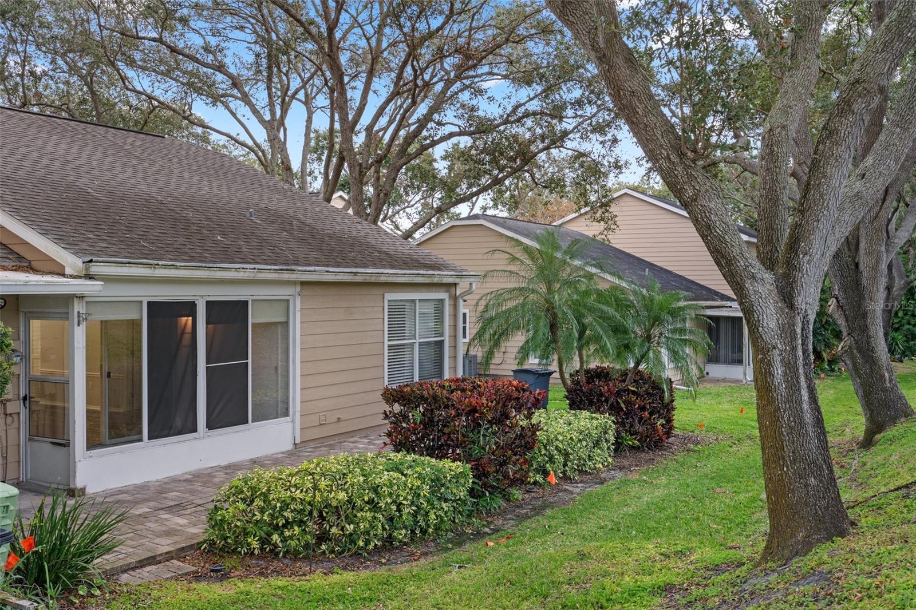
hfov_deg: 55.8
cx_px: 458
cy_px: 305
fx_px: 865
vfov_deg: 38.9
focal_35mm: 34
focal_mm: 34
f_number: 8
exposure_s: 1/1.67
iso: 320
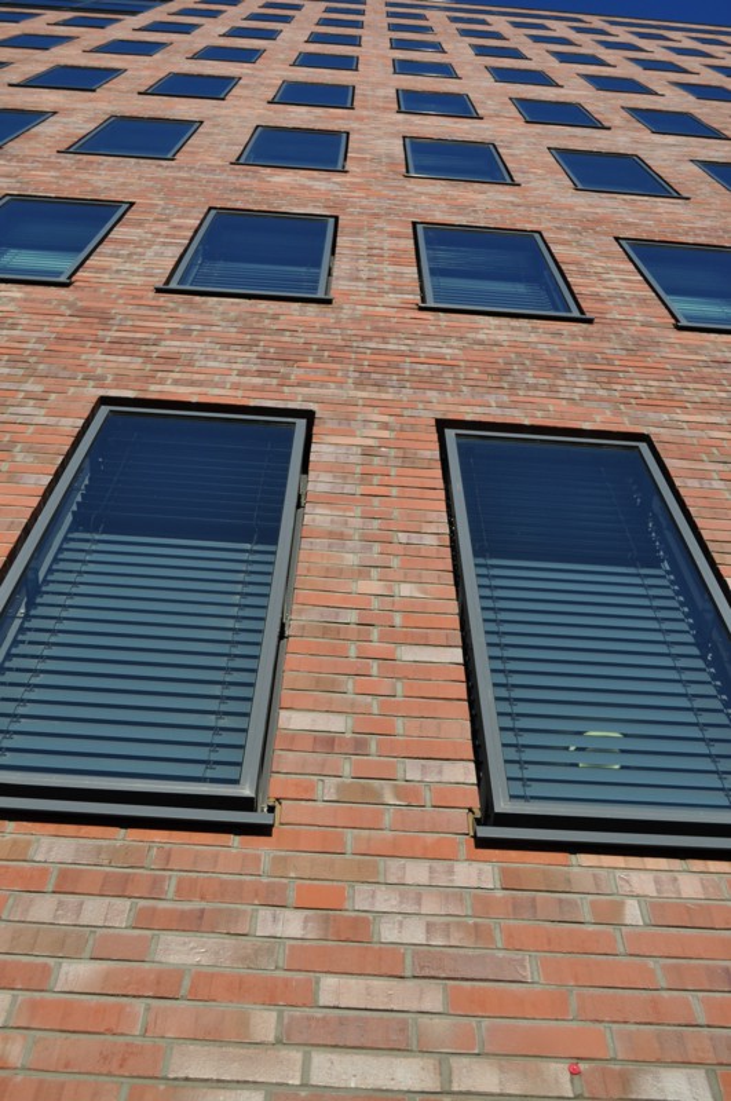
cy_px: 550
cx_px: 366
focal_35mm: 36
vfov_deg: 53.2
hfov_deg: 36.8
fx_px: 1100
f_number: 5.6
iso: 200
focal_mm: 24
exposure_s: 1/1250
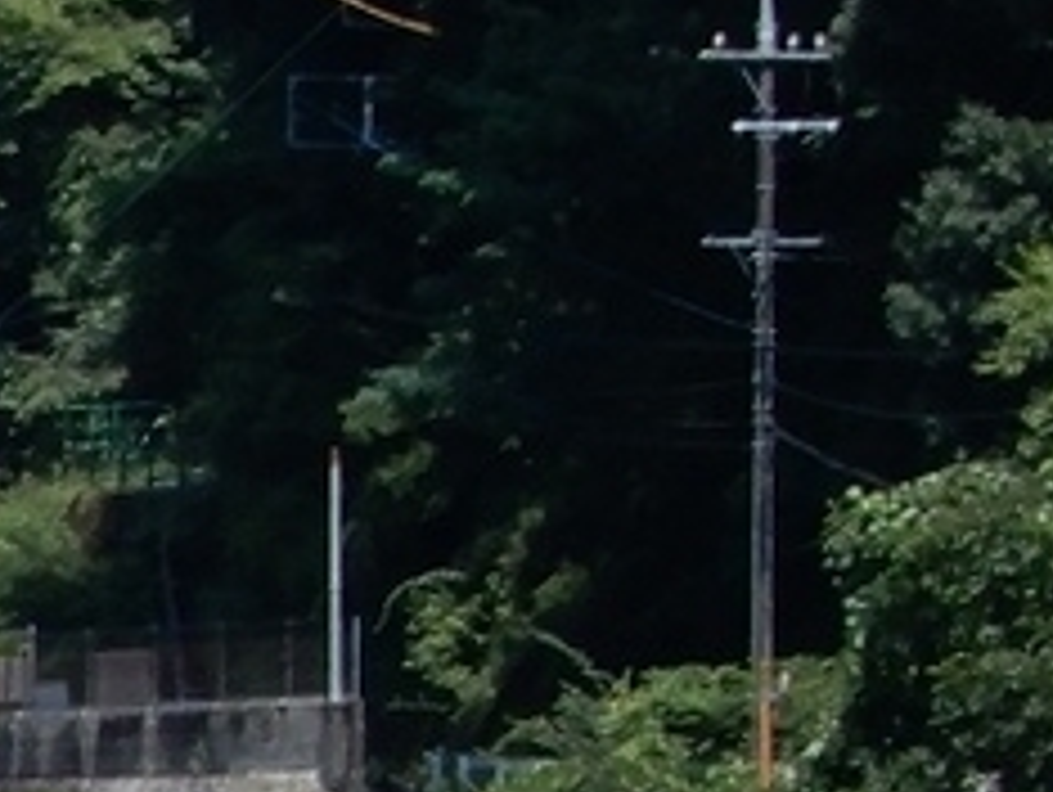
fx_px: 23386
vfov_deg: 1.9
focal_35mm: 768
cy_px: 1346
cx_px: -1274
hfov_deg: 2.6
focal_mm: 26.8
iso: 80
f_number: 8
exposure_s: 1/200
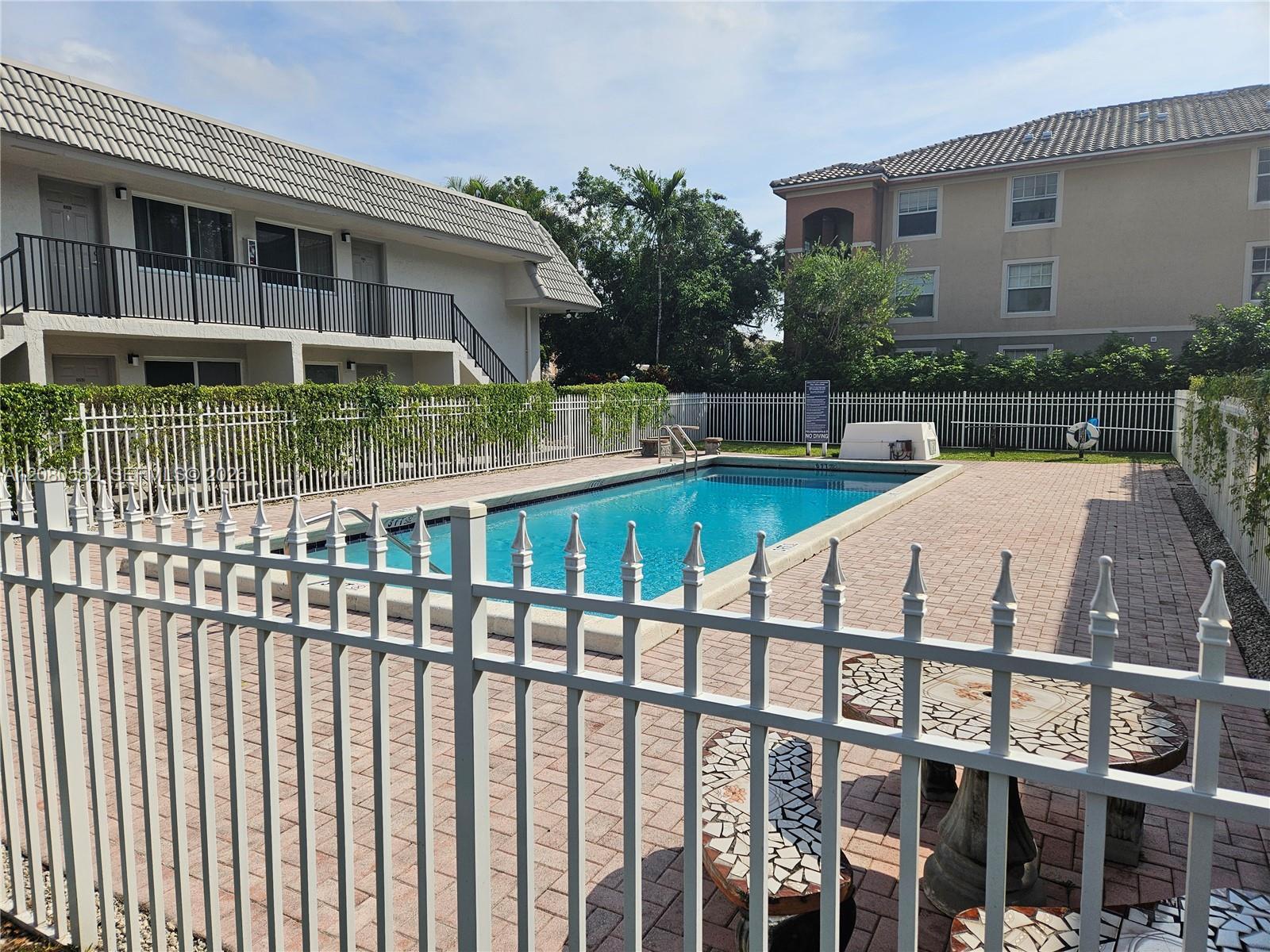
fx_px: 844
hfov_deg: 73.9
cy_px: 476
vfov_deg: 58.9
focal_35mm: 23
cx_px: 635
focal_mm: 5.4
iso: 25
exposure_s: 1/3354
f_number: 1.8
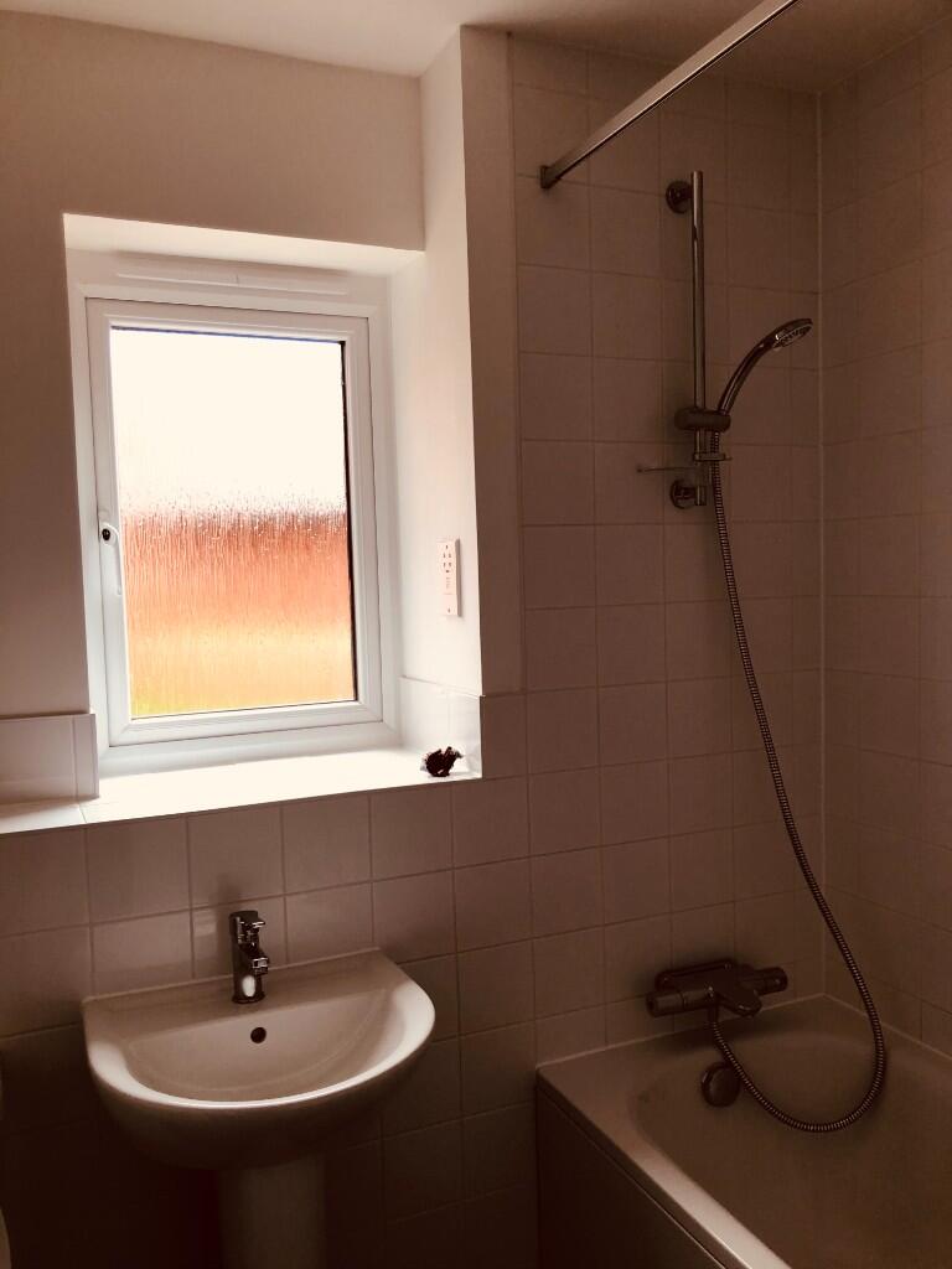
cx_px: 476
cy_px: 634
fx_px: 1027
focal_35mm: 28
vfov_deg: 63.4
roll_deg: +1.4
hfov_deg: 49.7
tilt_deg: -2.3
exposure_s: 1/50
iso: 25
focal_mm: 3.99
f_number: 1.8
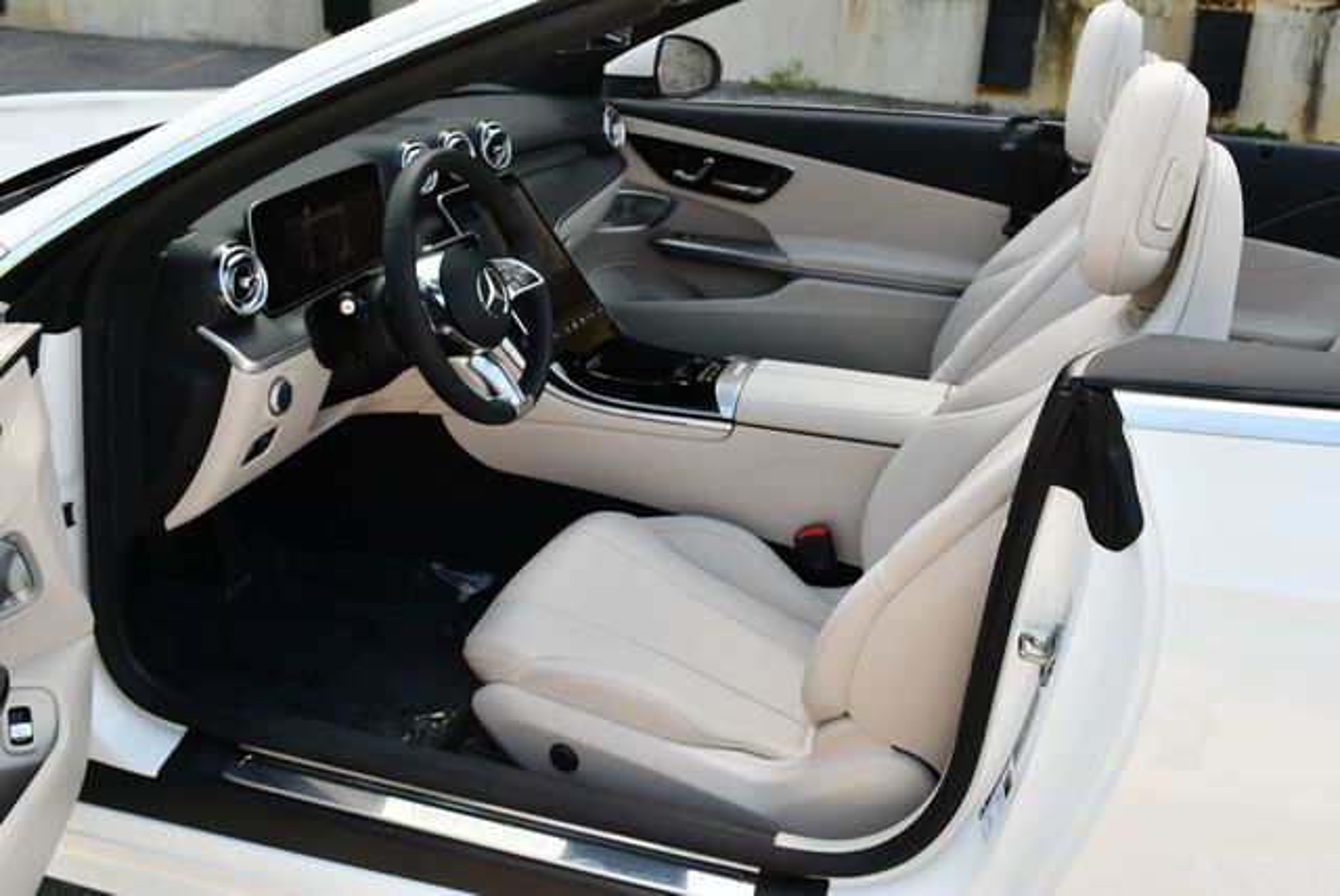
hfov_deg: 53.1
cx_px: 670
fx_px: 1341
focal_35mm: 36
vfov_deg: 36.9
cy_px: 448
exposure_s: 1/250
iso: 200
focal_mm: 18
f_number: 5.6
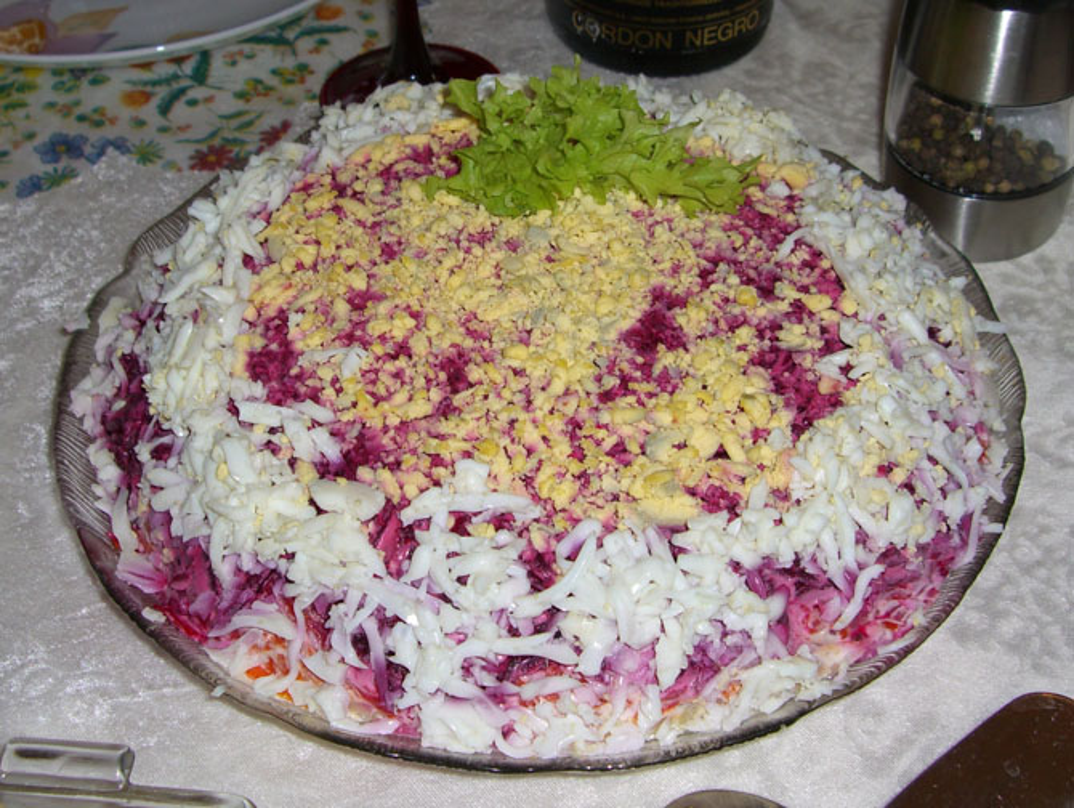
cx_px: 537
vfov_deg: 37.8
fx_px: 1180
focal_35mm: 38
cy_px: 404
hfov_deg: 48.9
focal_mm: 7.9
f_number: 2.8
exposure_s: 1/60
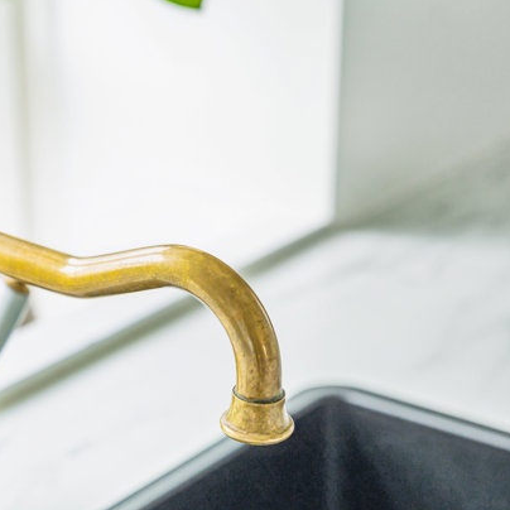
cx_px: 88
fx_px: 1934
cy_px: 312
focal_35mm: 116
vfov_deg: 15.0
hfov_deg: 14.9
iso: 1600
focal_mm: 69
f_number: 4.5
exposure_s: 1/640
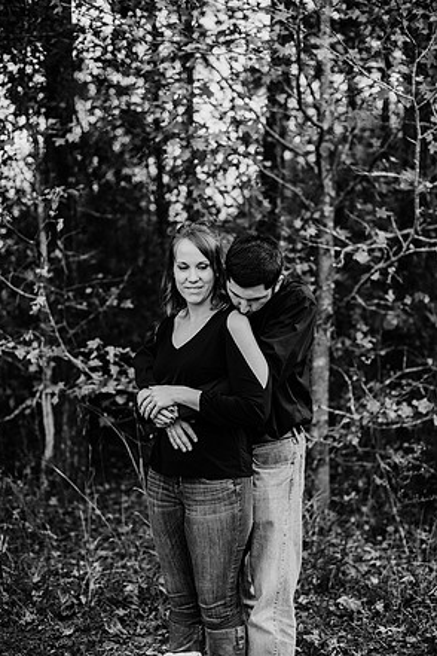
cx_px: 216
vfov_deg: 38.9
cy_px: 332
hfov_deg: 26.5
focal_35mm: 51
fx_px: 929
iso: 320
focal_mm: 50
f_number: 2.2
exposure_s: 1/800
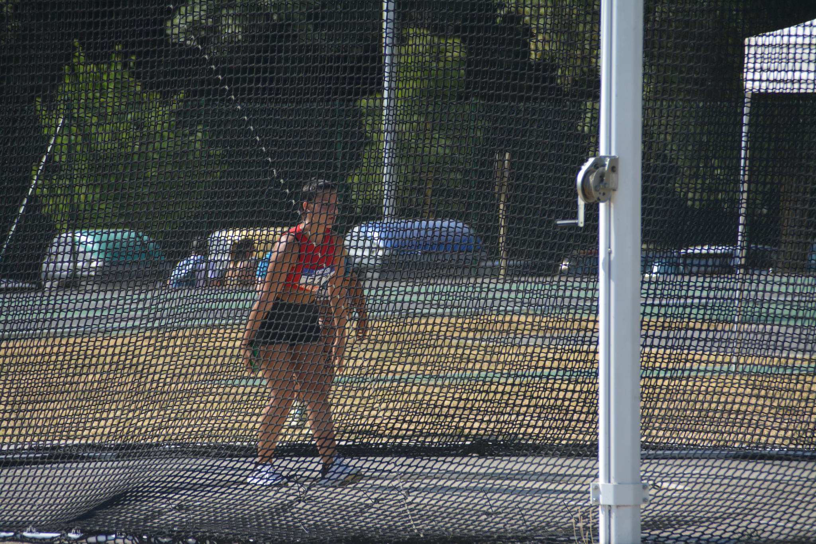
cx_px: 408
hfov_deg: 6.9
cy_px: 272
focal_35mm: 300
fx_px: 6799
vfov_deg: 4.6
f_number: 6.3
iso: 400
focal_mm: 200
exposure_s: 1/1000
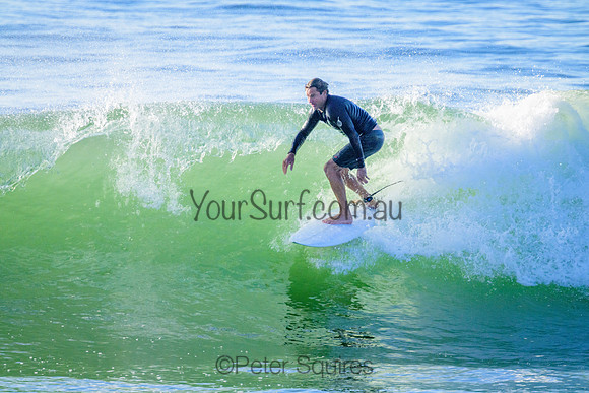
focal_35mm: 800
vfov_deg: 1.7
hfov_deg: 2.6
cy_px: 196
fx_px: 13091
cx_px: 294
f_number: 11
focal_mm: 800
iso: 1800
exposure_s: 1/2000
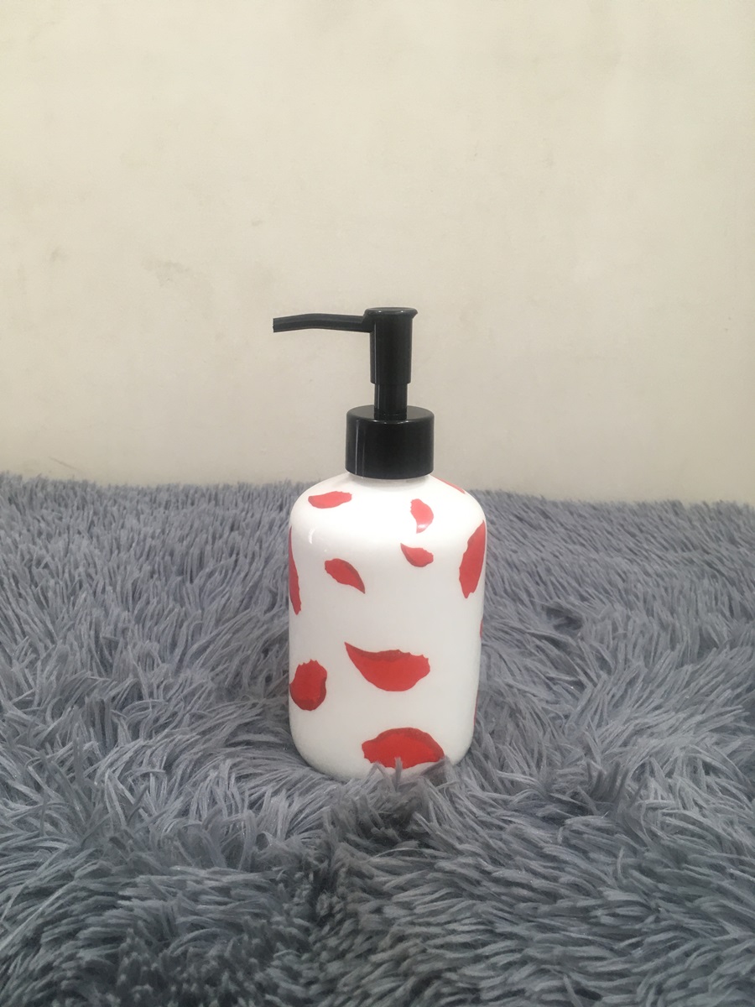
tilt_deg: -20.5
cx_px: 378
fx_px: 843
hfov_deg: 48.2
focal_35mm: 29
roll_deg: -2.4
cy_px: 504
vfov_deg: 61.7
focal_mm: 4.15
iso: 100
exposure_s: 1/33
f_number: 2.2
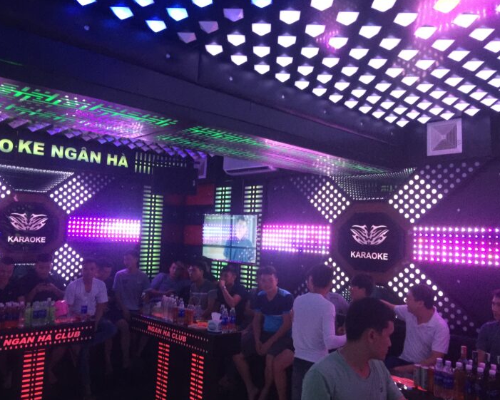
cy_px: 202
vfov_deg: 47.1
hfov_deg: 57.1
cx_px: 233
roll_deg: -3.5
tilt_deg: +1.0
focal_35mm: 31
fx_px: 459
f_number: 2.2
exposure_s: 1/17
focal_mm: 4.15
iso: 125
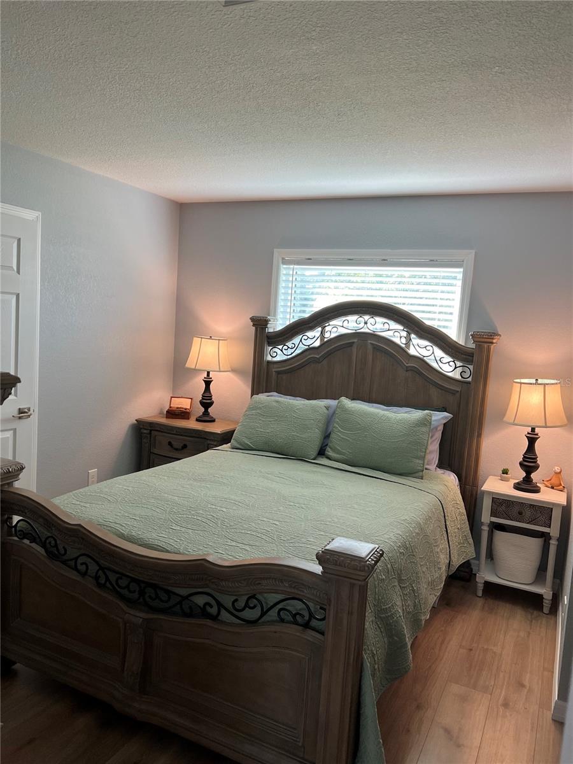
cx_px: 286
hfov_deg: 53.1
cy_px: 382
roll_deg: -3.5
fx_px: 574
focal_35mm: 26
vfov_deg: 67.3
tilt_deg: -6.3
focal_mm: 5.7
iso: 80
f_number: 1.5
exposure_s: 1/120
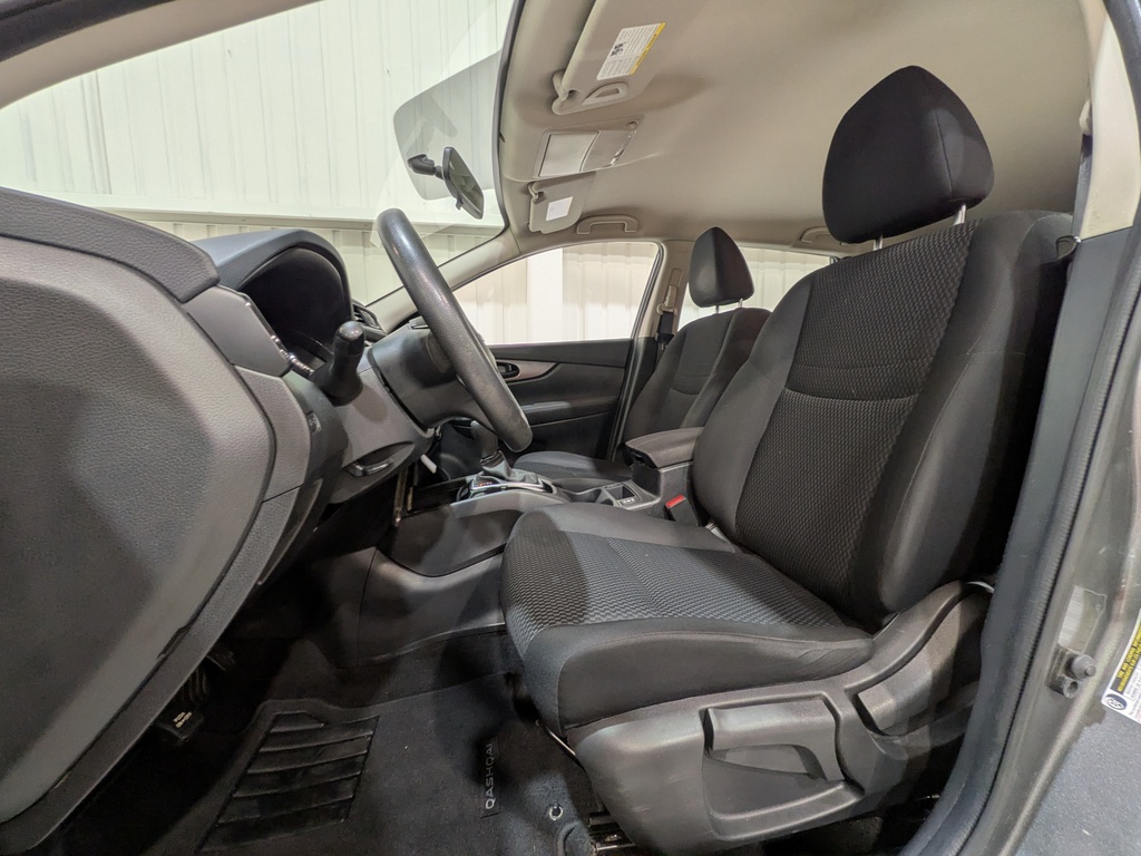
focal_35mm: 14
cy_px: 428
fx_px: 461
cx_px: 570
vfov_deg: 85.7
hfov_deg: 102.1
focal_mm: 1.83
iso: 74
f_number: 2.2
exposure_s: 1/30
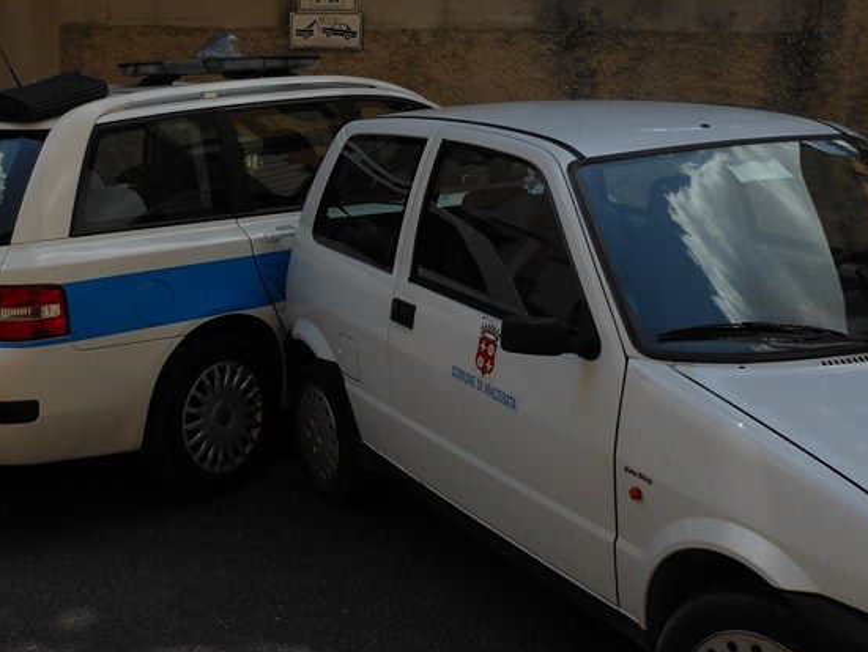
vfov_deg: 27.9
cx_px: 276
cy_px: 214
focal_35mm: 52
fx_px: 1305
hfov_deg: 36.3
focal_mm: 5
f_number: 3.7
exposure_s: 1/1000
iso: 80
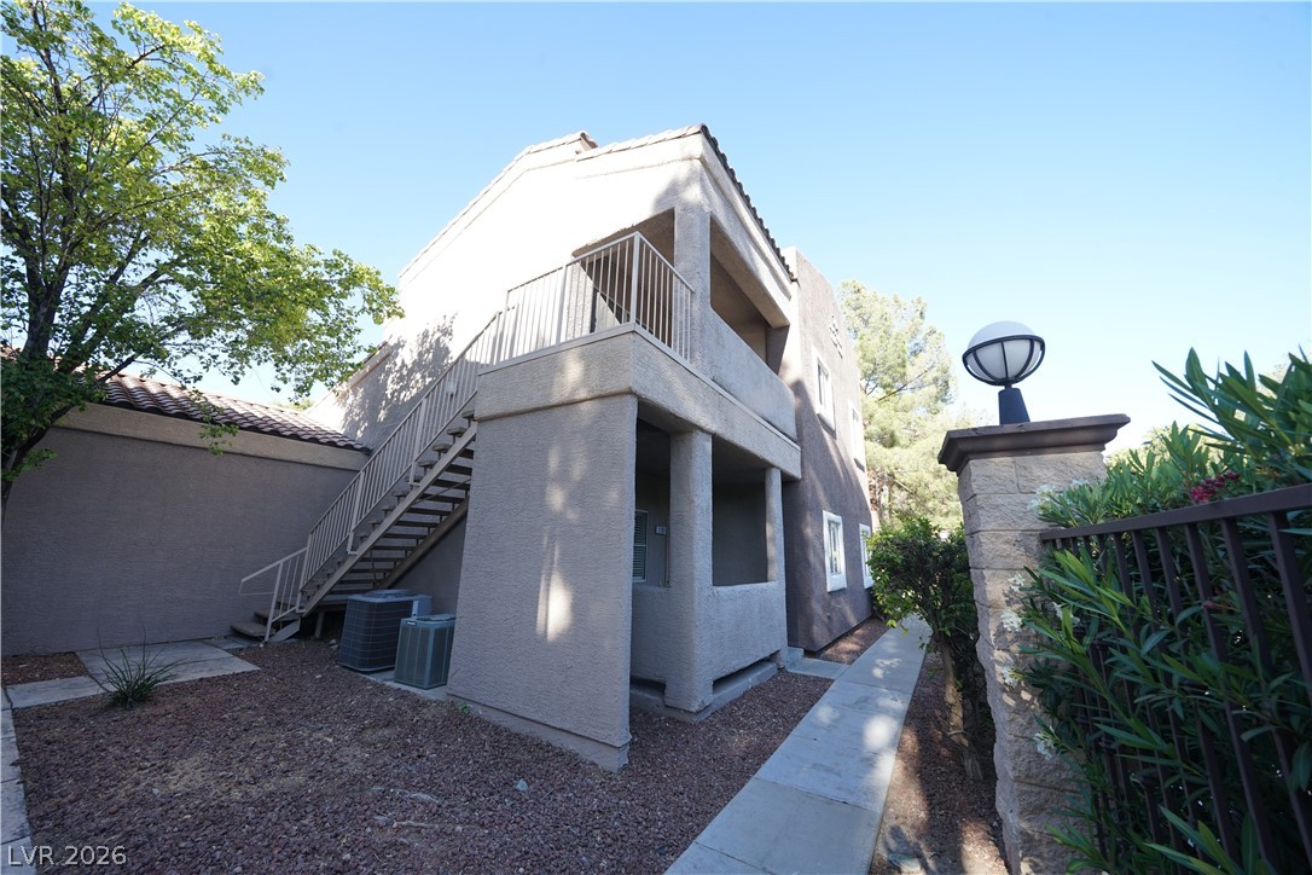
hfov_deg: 112.6
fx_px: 437
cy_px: 438
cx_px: 656
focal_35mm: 12
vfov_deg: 90.0
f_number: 9
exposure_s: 1/80
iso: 320
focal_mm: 12
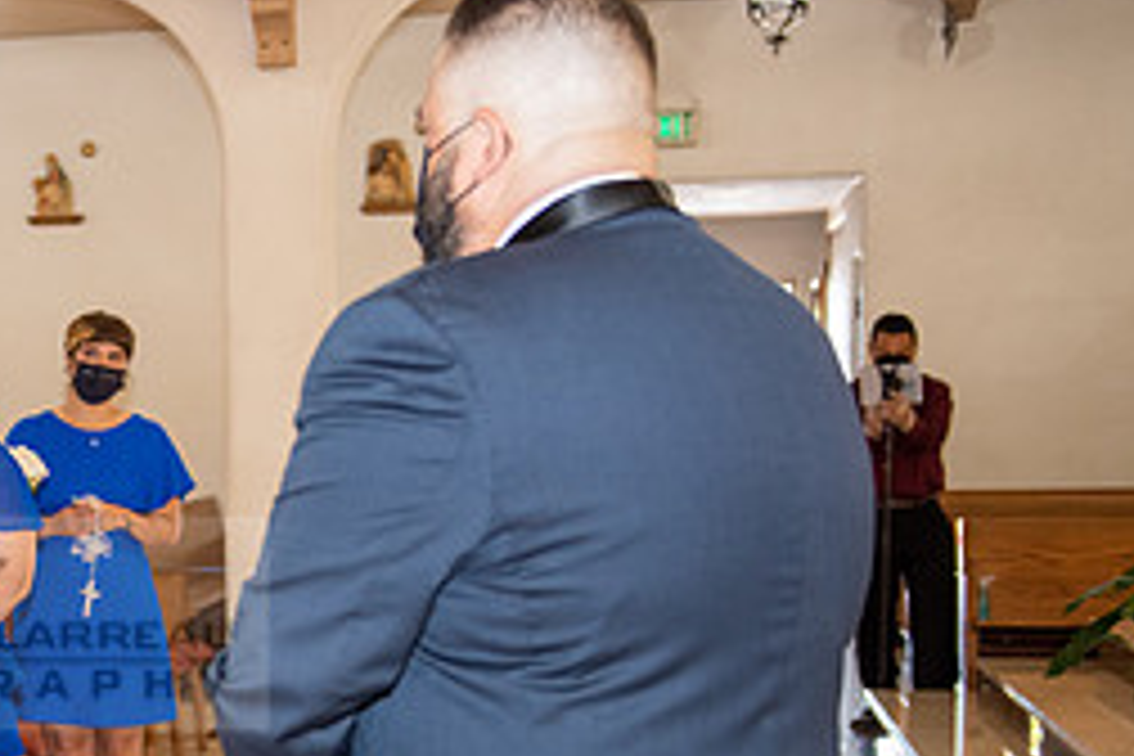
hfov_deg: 23.0
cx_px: -112
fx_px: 2614
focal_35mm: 83
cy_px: 623
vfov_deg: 16.3
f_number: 2.8
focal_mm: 36
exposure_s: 1/160
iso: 1000
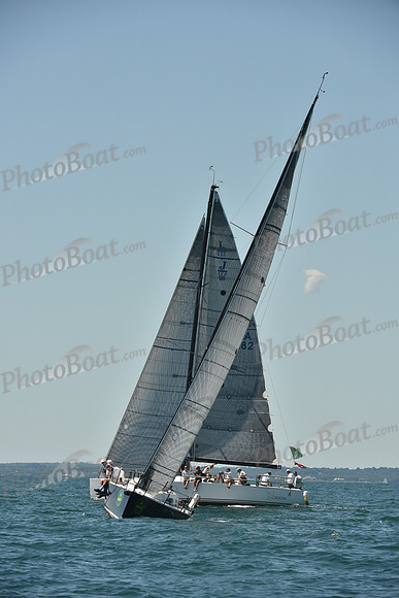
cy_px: 299
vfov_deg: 10.3
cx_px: 200
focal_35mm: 200
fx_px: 3323
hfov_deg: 6.9
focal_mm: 200
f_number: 7.1
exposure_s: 1/1250
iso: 250
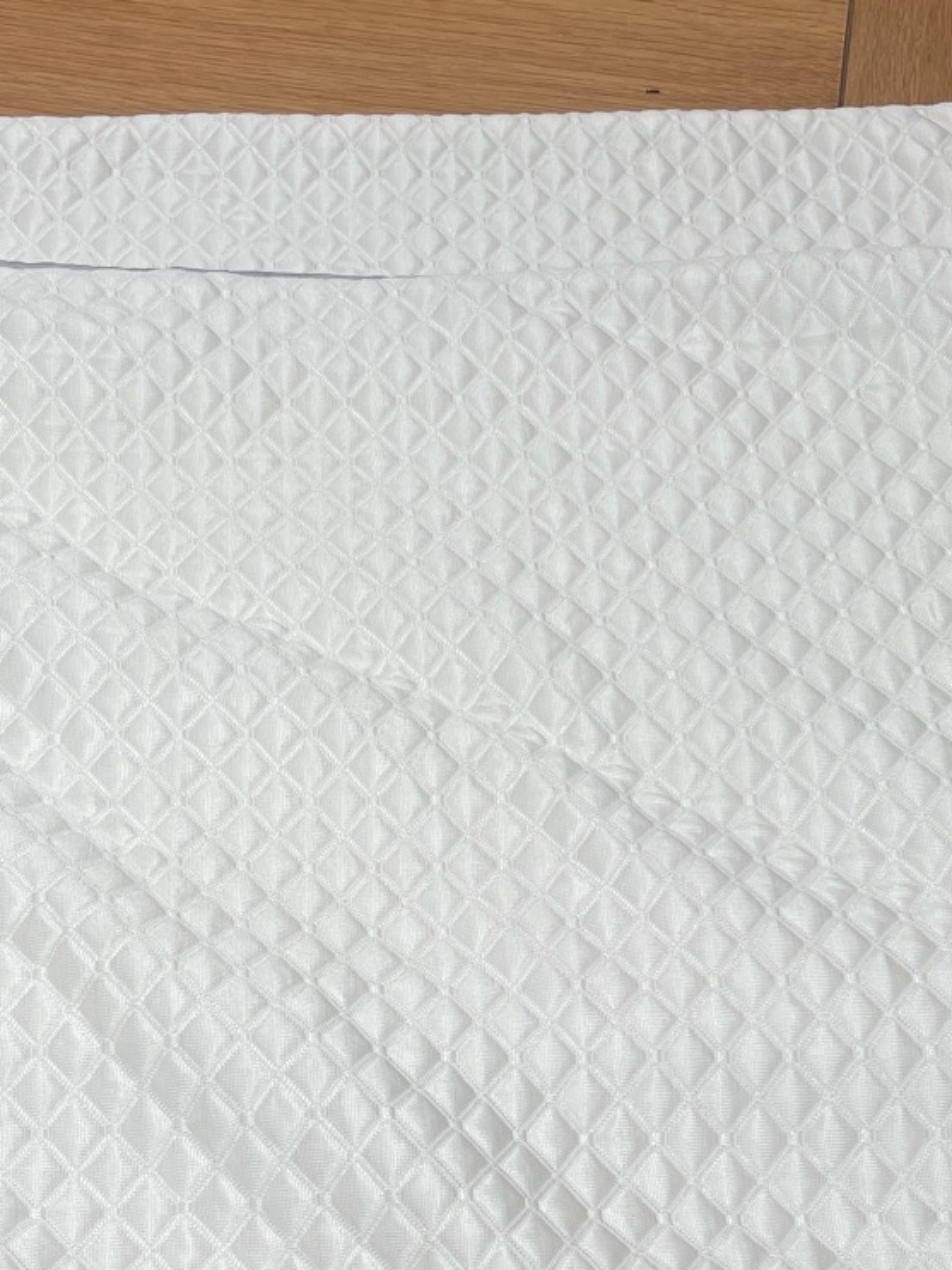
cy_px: 947
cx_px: 460
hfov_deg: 26.1
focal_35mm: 56
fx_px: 2054
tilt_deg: -60.8
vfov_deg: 33.7
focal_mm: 5.7
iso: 50
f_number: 1.5
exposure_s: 1/297
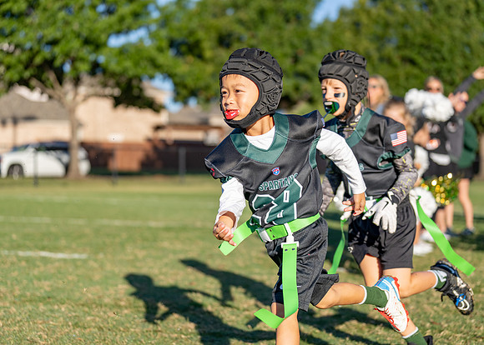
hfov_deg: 27.0
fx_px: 1008
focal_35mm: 73
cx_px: 242
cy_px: 172
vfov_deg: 19.4
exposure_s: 1/2500
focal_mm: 70
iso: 200
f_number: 2.8
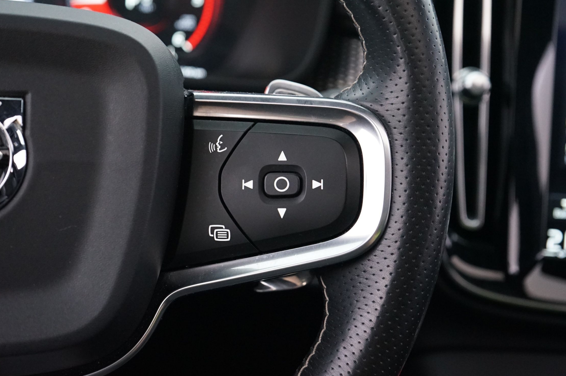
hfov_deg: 31.4
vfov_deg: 21.2
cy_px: 182
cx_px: 282
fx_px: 1005
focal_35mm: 64
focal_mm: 57
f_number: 6.3
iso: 4000
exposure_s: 1/10
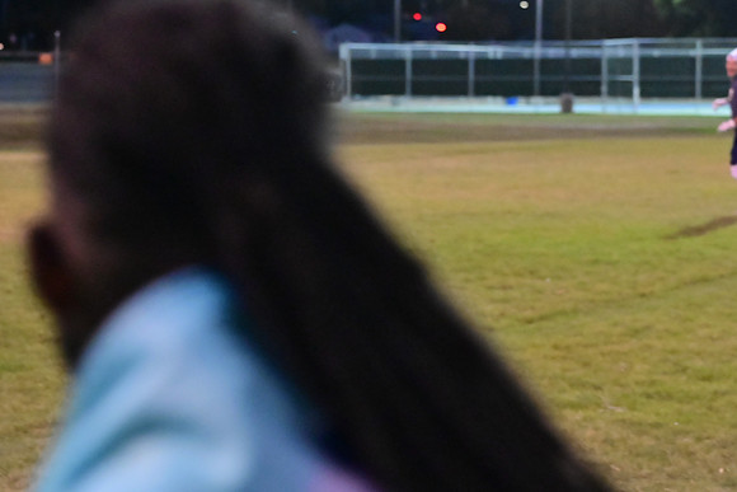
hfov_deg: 18.3
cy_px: 246
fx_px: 2293
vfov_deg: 12.2
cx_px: 368
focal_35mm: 112
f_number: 4
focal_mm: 75
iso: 6400
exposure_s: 1/400
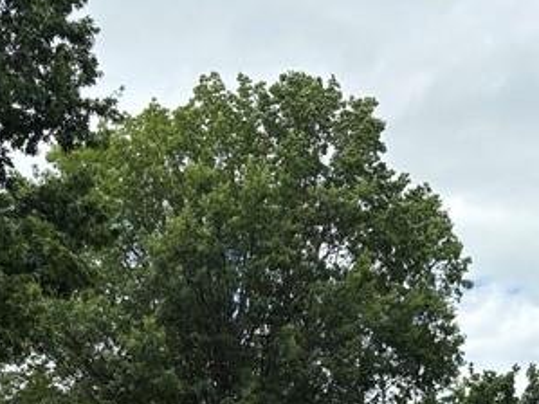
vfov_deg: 15.1
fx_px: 1385
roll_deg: +0.3
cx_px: 337
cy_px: 649
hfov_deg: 22.0
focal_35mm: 89
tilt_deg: +2.5
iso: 50
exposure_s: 1/2075
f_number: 1.6
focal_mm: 5.96
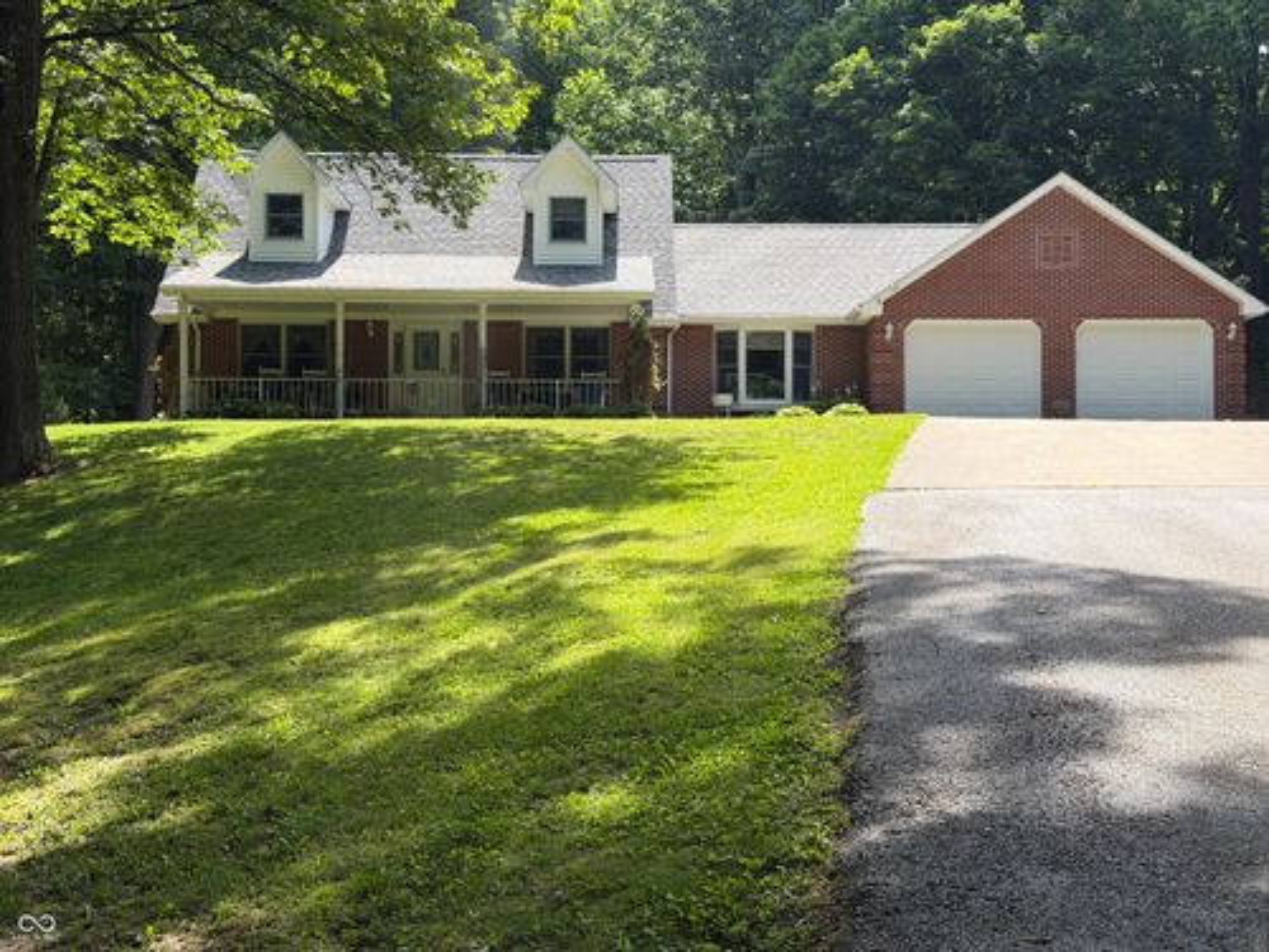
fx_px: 1760
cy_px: 476
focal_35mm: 48
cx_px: 634
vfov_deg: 30.3
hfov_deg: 39.7
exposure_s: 1/1285
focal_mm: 6.76
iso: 64
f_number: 1.78
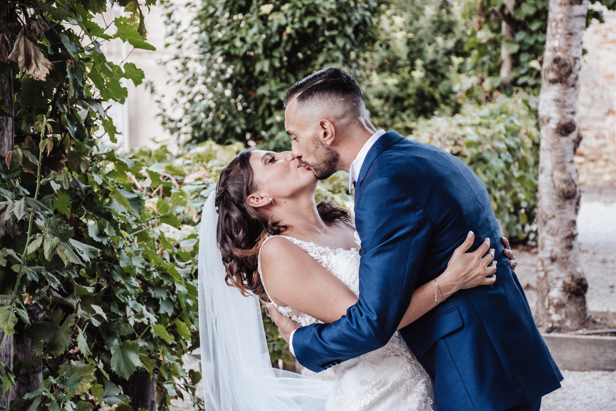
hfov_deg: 17.9
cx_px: 303
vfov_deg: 12.0
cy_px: 204
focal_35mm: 114
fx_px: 1950
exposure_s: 1/125
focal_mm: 75
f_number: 5
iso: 450
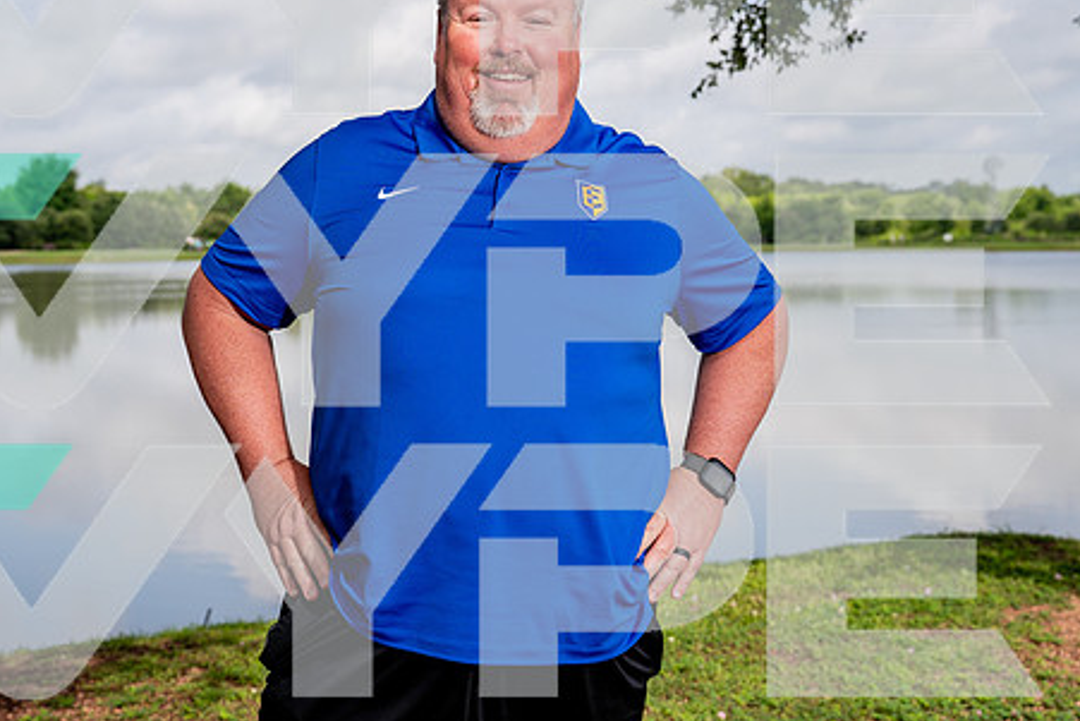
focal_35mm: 63
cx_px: 441
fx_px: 1890
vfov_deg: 21.6
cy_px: 281
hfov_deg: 31.8
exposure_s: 1/640
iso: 100
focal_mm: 49
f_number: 5.6
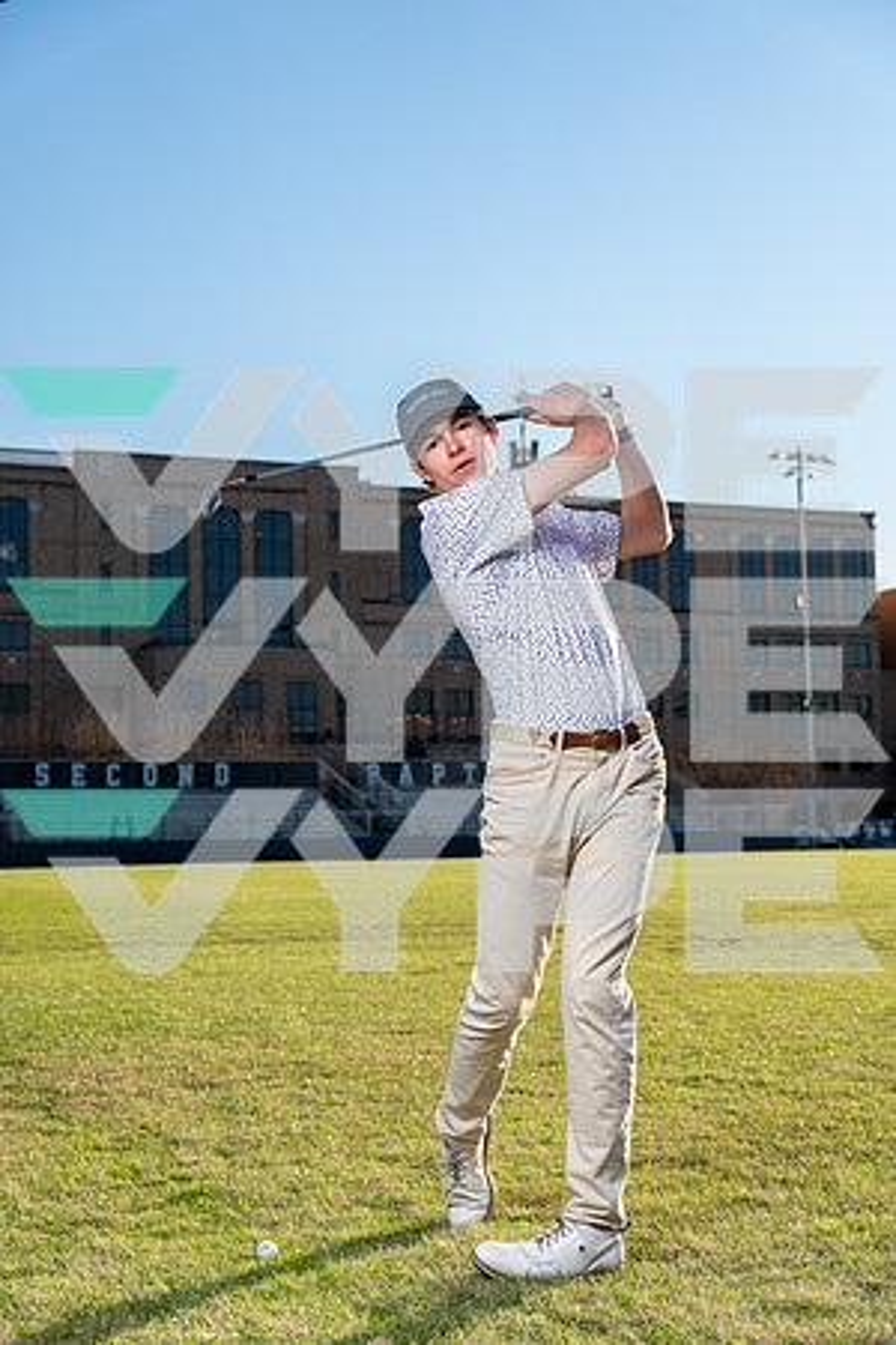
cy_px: 672
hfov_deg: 27.0
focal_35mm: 50
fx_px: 1867
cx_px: 448
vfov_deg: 39.6
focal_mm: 50
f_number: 4.5
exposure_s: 1/1250
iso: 250
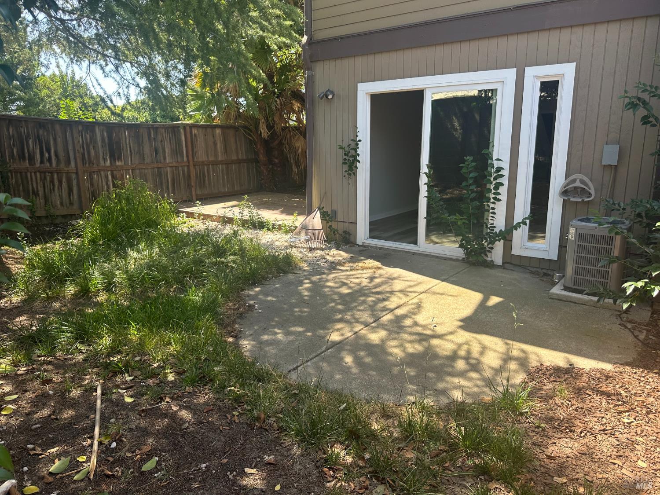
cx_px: 330
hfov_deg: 71.6
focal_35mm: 24
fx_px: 458
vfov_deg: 56.8
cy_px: 248
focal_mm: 6.86
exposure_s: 1/529
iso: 80
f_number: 1.78
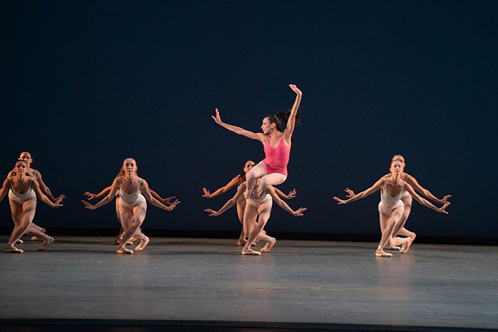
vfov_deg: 5.6
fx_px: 3376
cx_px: 249
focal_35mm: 244
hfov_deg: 8.4
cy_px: 166
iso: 5000
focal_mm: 244
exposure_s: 1/400
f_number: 7.1
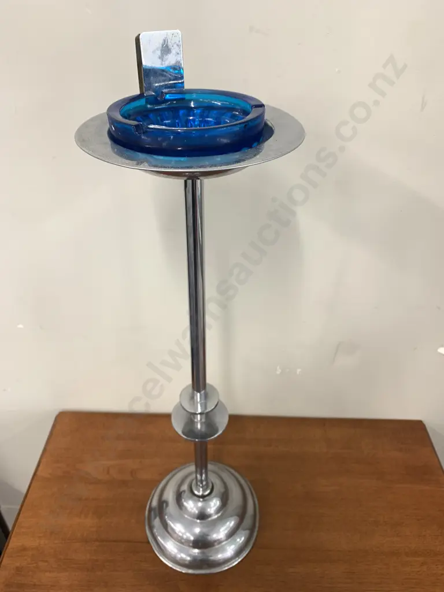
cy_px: 296
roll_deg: -1.4
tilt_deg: -35.1
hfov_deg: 53.1
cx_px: 222
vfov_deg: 67.3
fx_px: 445
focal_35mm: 26
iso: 64
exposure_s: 1/50
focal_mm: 4.25
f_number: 1.8
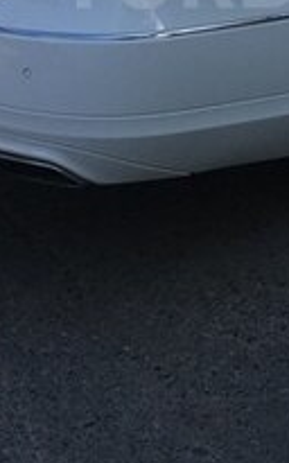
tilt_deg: -14.7
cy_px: -26
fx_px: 1248
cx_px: 289
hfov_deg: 13.0
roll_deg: +4.6
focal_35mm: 99
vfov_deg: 20.2
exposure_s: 1/874
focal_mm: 4.15
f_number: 2.2
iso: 25
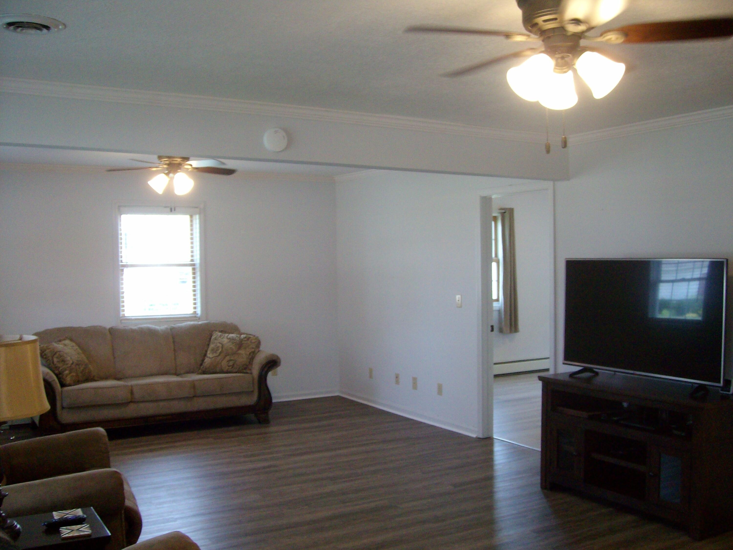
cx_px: 366
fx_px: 741
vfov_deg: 40.7
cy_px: 275
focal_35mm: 35
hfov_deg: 52.6
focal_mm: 5.8
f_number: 2.8
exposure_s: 1/40
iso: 200
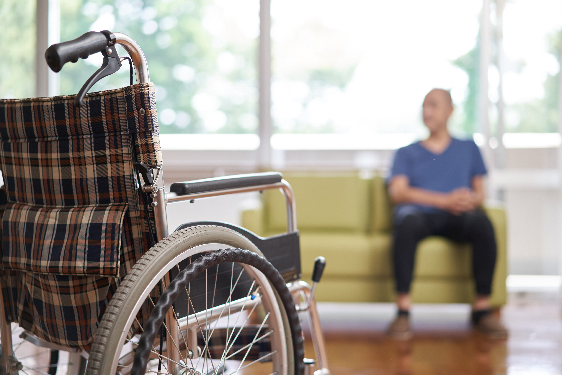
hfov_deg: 36.2
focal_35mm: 55
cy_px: 188
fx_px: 859
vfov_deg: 24.6
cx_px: 281
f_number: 2
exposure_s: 1/250
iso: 200
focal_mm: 55
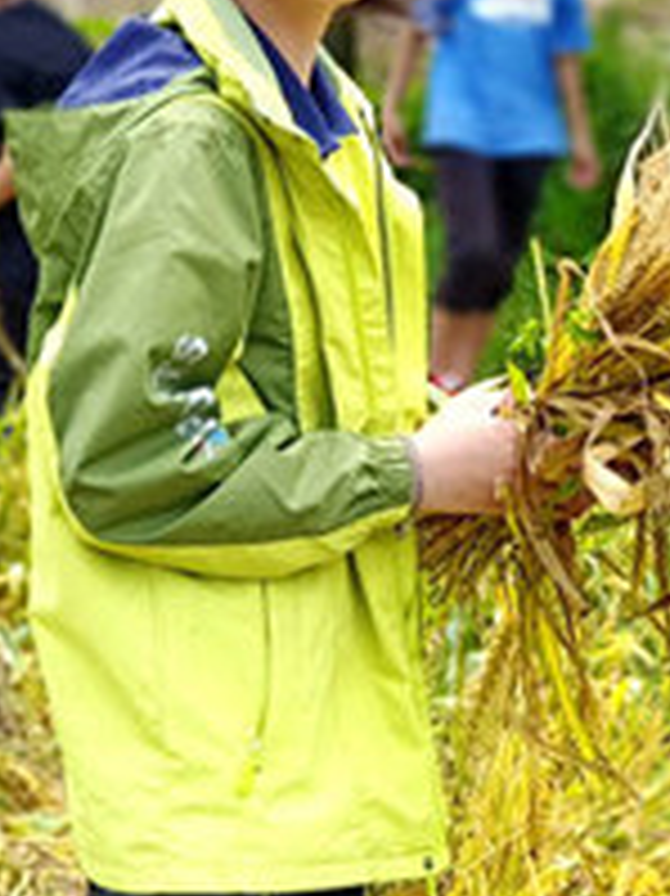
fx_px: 3901
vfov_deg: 13.1
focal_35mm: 151
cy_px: 545
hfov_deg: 9.8
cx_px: 585
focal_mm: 6.7
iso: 100
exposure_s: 1/535
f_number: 2
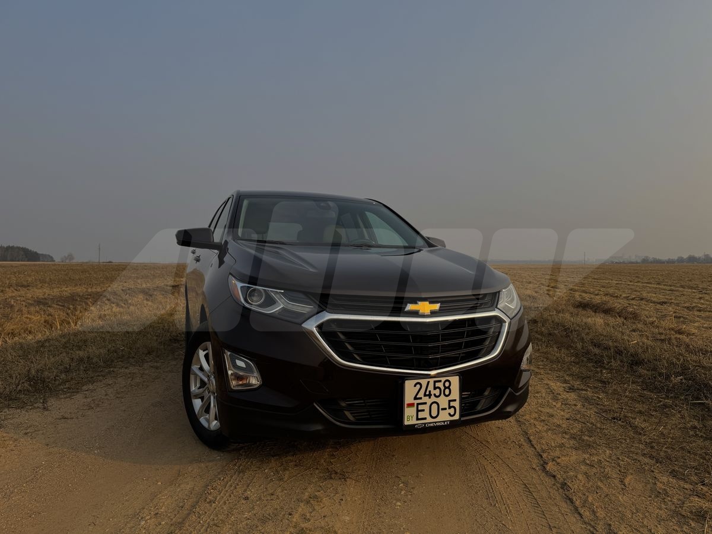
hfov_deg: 71.6
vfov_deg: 56.8
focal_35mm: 24
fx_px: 494
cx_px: 356
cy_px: 267
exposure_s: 1/5348
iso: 80
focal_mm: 6.76
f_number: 1.78
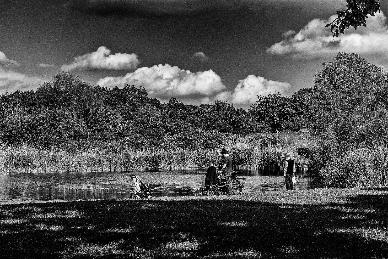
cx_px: 194
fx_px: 808
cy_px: 130
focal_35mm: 75
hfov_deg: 27.0
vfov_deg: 18.2
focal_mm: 50
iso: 125
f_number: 8
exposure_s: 1/300
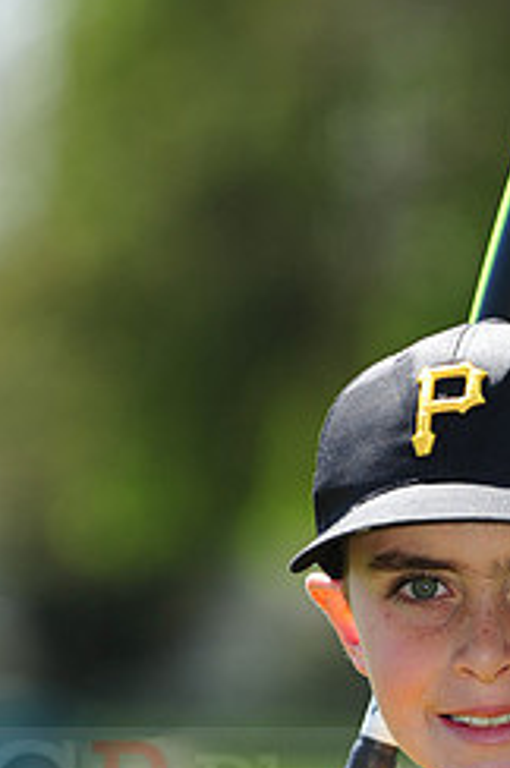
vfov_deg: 4.7
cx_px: 425
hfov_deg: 3.1
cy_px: 771
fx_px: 9376
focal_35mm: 440
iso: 200
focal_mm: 185
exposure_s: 1/800
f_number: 4.5
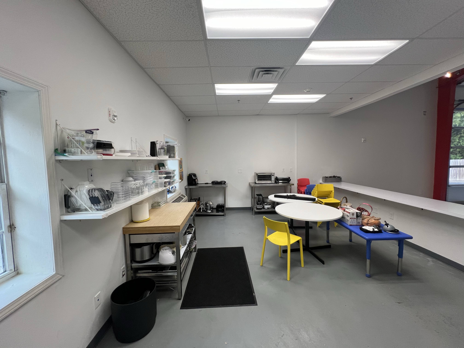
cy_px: 174
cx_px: 232
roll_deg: +1.8
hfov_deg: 106.2
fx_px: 174
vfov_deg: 89.9
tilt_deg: -4.0
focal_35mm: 13
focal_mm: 1.57
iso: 100
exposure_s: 1/120
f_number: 1.8
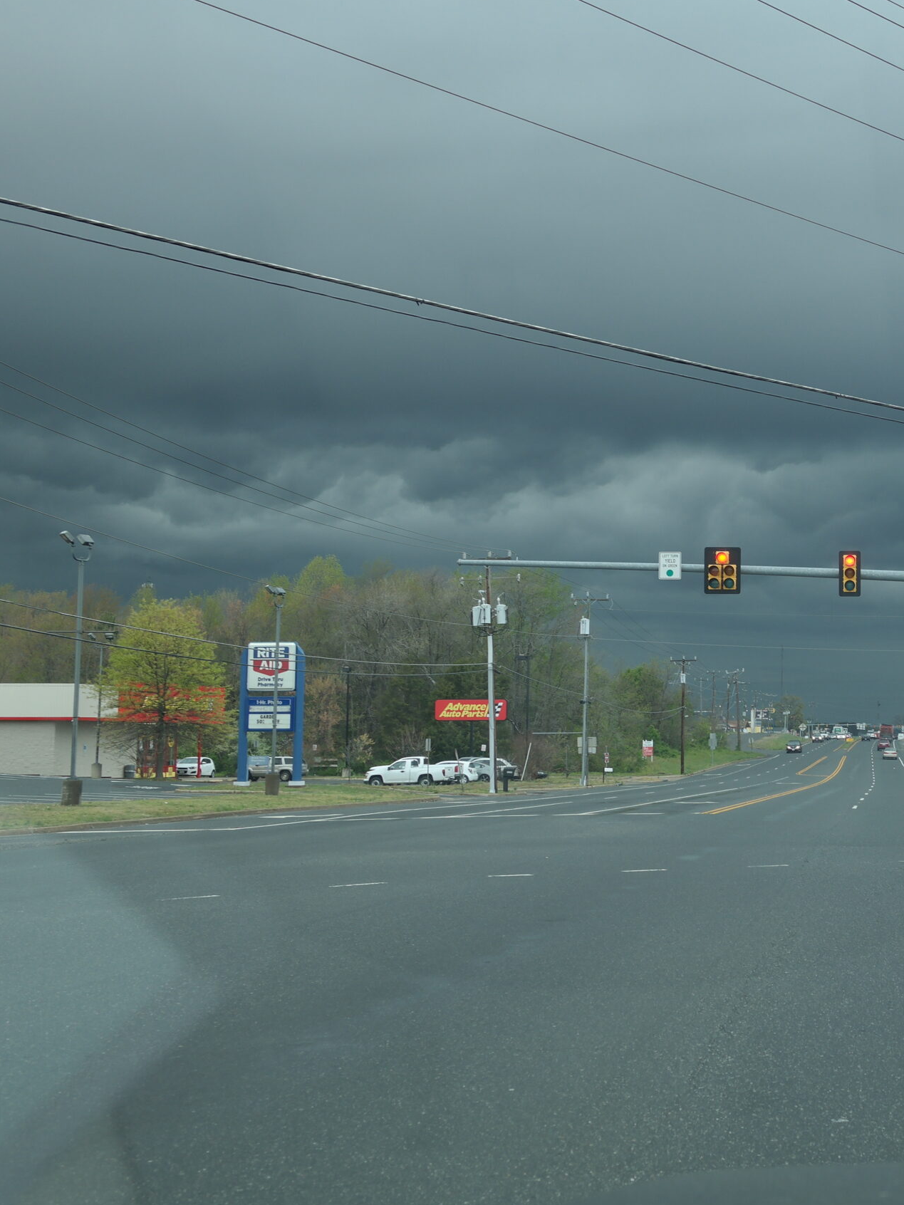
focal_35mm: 48
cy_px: 603
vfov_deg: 39.7
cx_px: 898
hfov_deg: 28.5
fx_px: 1671
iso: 100
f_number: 4.5
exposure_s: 1/125
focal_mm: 22
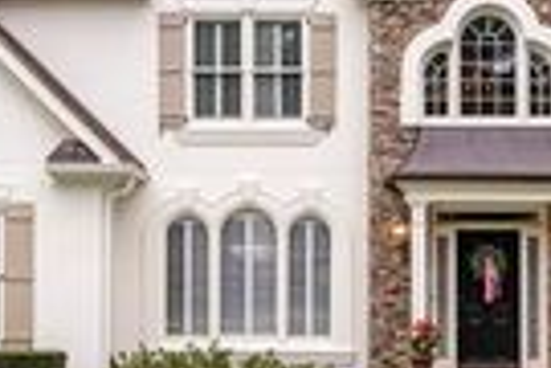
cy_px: 247
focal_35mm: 89
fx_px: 1362
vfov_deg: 15.3
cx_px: 339
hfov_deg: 22.8
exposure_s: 1/320
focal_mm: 24
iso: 400
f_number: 8
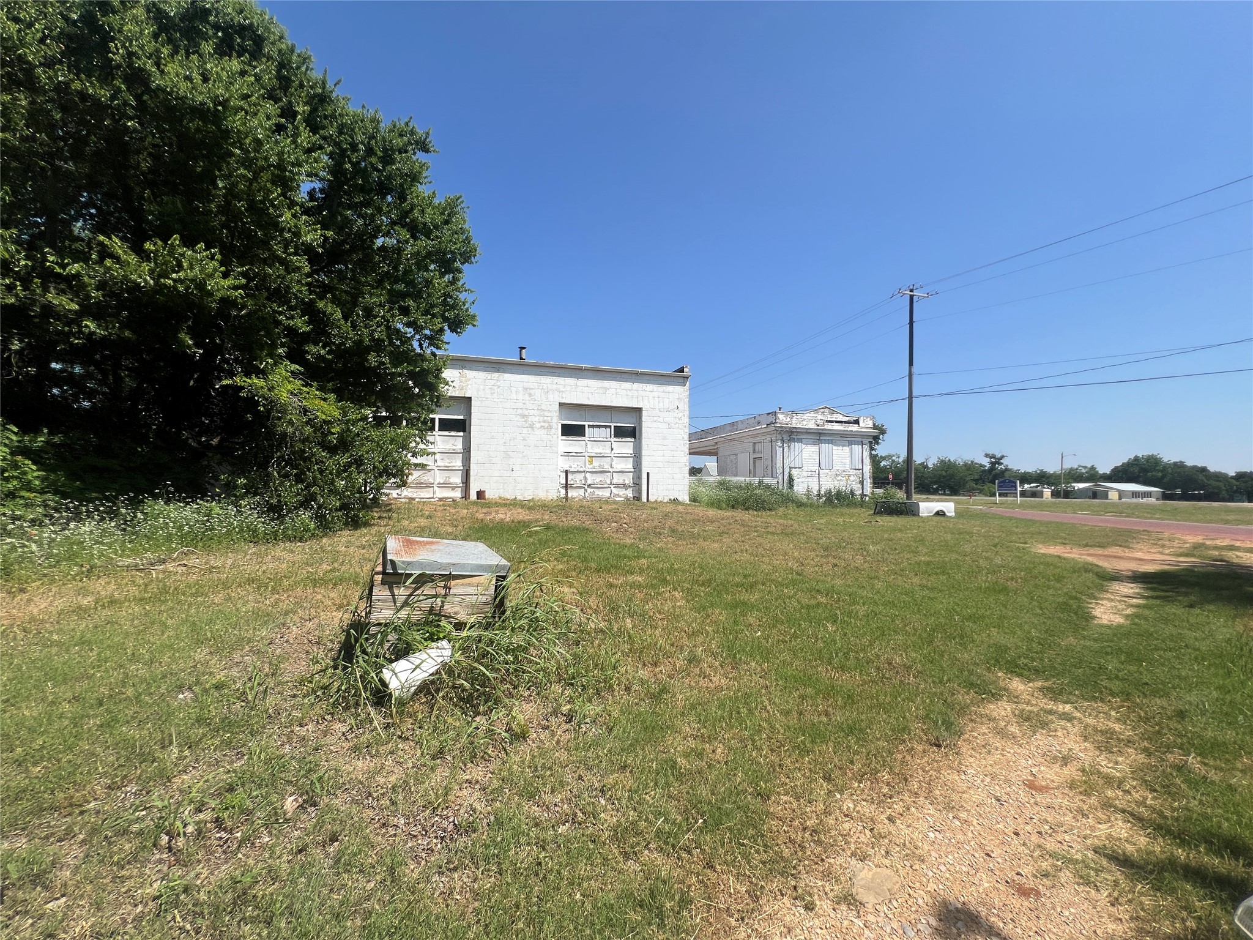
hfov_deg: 106.2
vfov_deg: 89.9
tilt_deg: +2.6
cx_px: 626
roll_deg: -0.1
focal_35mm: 13
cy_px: 470
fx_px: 471
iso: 32
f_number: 1.8
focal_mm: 1.57
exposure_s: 1/2273
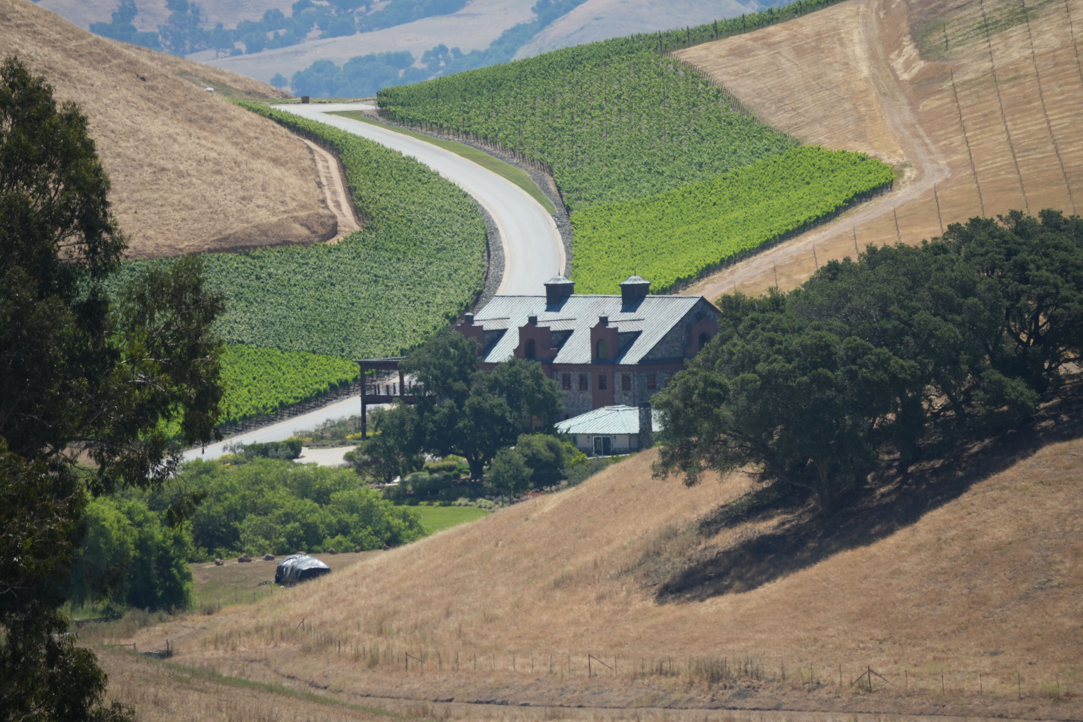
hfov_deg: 5.2
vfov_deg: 3.4
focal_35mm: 400
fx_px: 12032
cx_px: 542
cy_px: 361
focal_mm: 400
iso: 400
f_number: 6.3
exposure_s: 1/1250
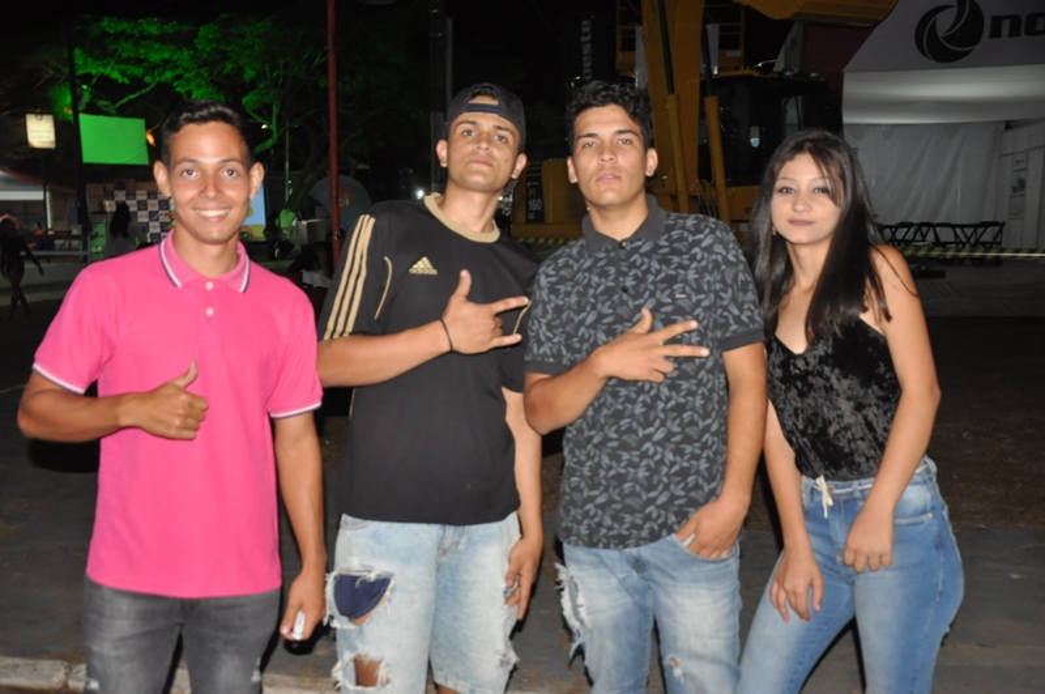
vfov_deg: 35.4
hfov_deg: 51.3
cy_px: 347
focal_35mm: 38
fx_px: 1087
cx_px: 522
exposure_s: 1/60
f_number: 4
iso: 800
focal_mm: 25
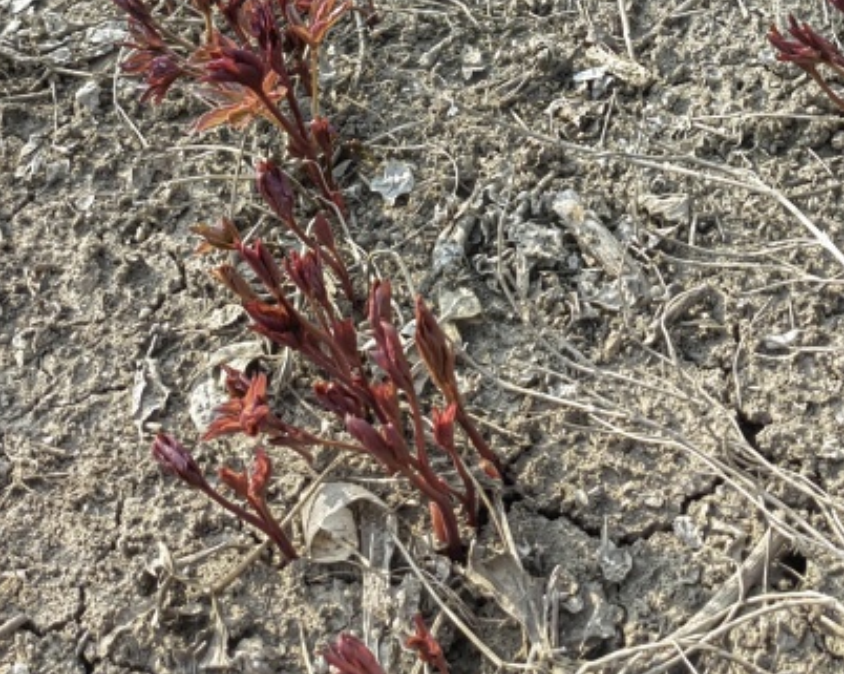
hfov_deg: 26.9
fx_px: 1747
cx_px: 609
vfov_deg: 20.5
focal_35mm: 70
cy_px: -119
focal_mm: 5.52
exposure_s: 1/1464
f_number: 1.9
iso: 50
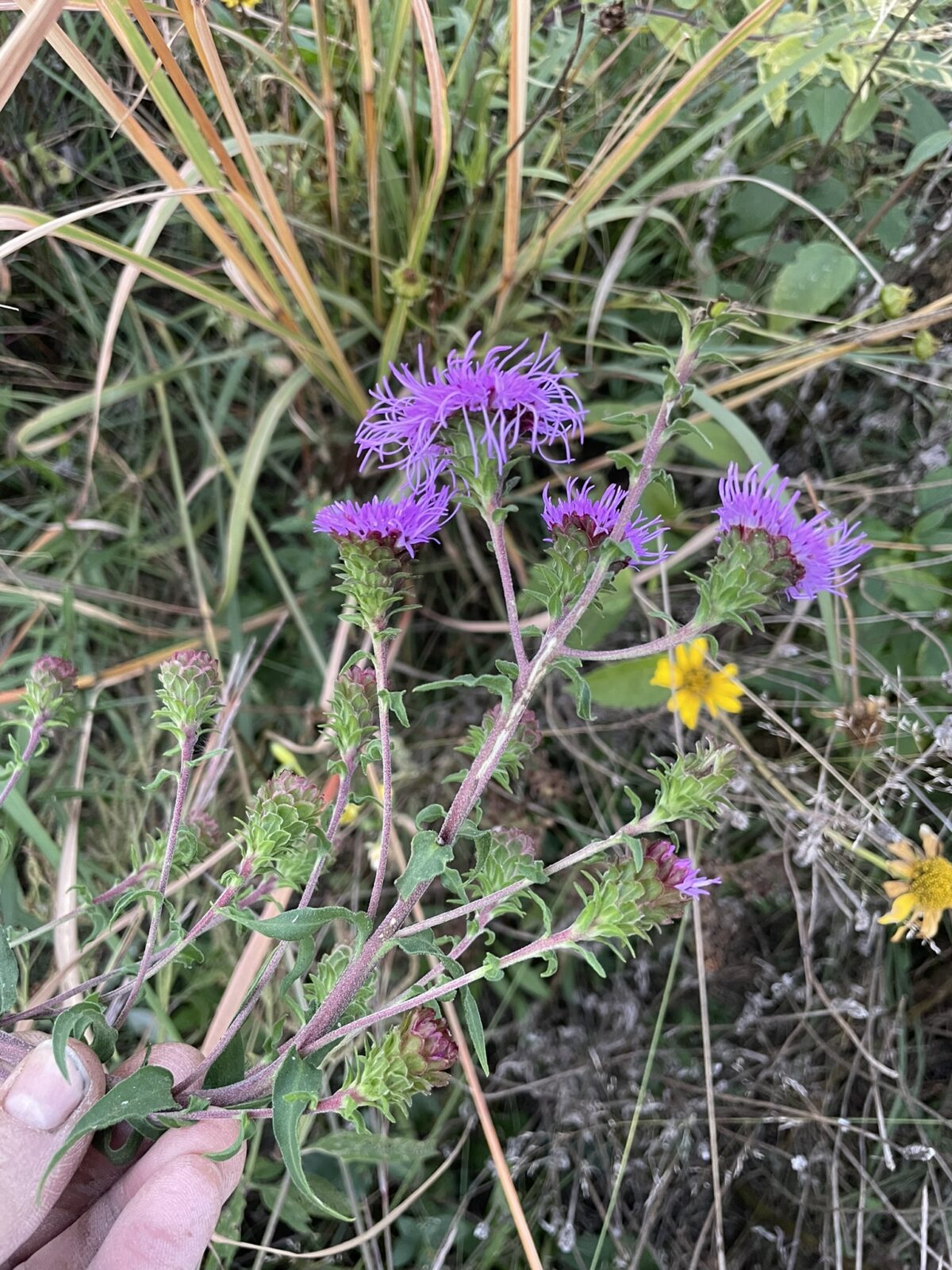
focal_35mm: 26
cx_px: 476
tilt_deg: -65.5
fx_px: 953
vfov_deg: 67.3
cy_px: 635
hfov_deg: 53.1
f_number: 1.6
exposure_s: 1/60
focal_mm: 4.2
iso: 250
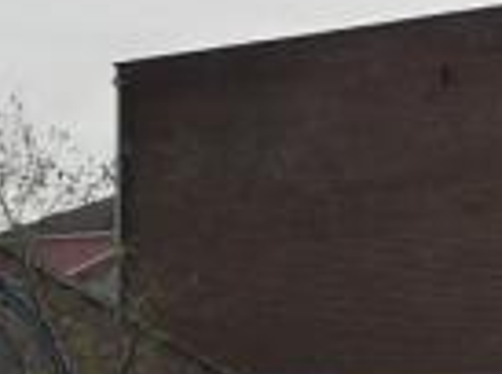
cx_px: 462
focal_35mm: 225
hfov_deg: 8.8
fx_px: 3254
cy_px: 297
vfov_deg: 6.6
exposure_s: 1/320
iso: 160
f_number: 8
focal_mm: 5
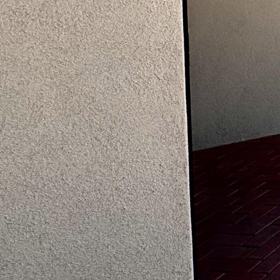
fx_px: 494
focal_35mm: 54
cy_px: -15
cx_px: 598
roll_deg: +0.2
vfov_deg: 29.1
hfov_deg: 17.7
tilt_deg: -3.4
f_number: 2.2
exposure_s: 1/1178
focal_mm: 2.22
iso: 50
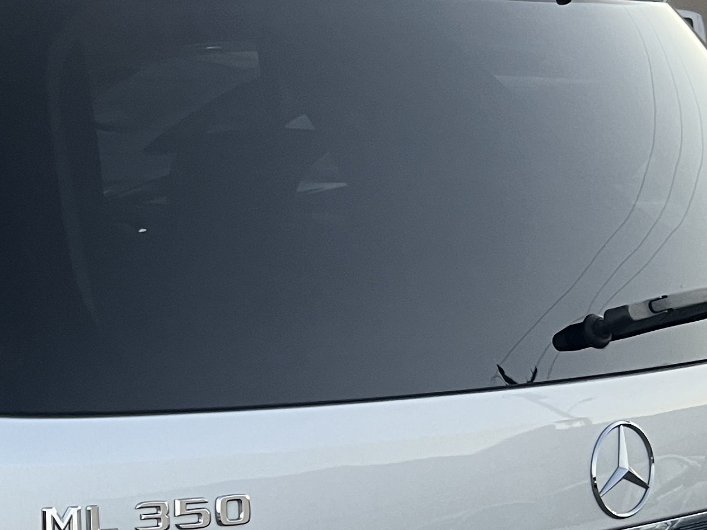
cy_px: 571
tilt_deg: -17.6
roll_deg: -1.4
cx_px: -23
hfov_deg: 22.5
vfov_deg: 17.2
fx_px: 1695
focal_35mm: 83
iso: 125
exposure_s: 1/92
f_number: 1.5
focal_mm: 5.7
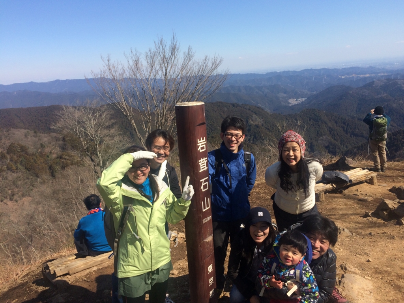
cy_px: 152
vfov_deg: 48.2
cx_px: 202
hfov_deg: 61.7
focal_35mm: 29
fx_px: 338
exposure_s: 1/1953
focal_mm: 4.15
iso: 32
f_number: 2.2
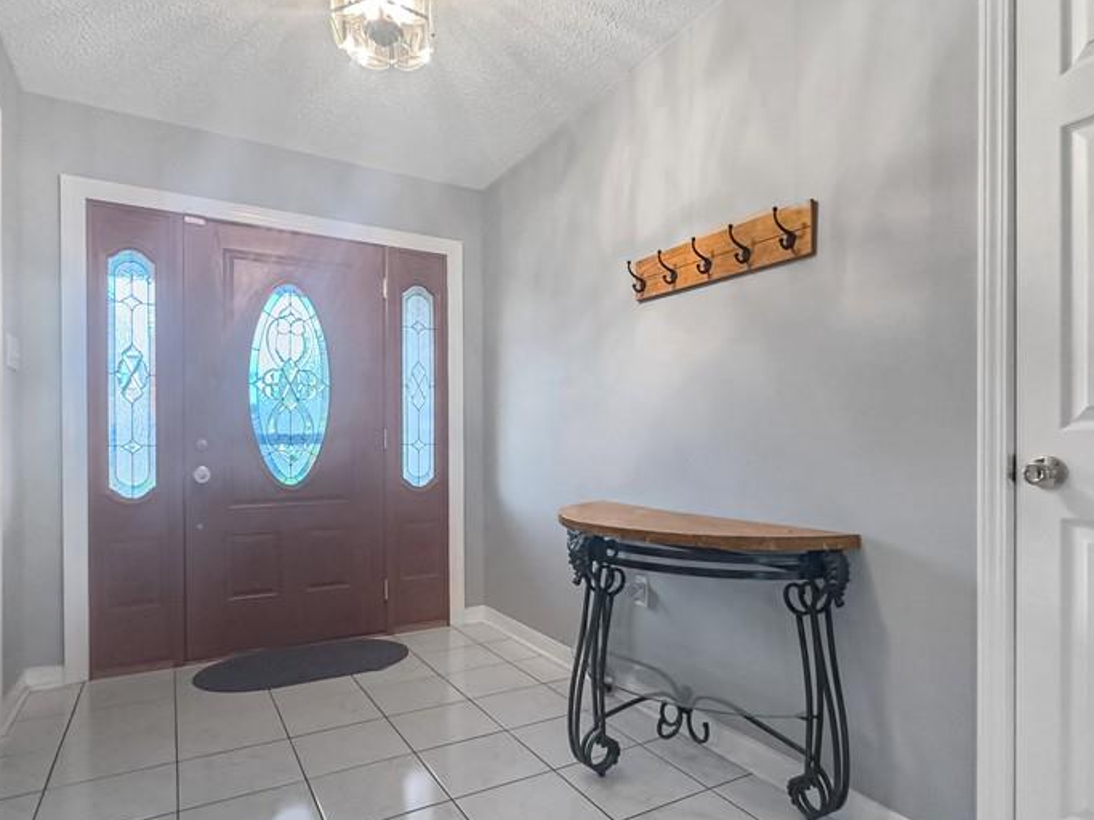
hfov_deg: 79.0
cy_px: 453
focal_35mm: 21
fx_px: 664
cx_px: 567
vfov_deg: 63.3
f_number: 2.2
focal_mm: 2.22
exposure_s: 1/60
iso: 400
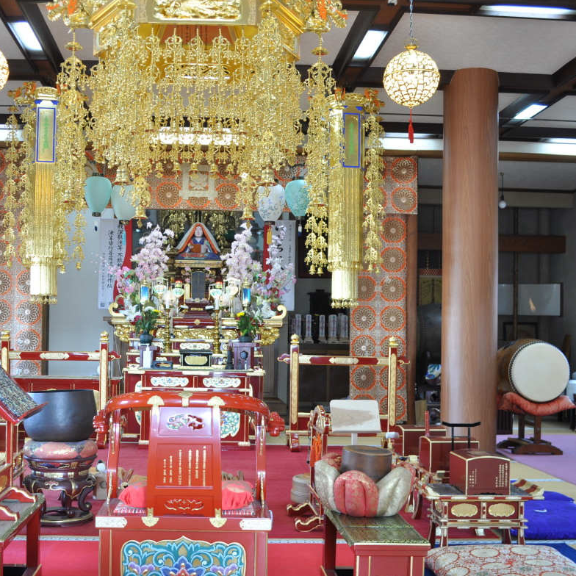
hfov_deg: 42.4
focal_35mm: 39
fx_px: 734
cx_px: 204
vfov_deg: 42.8
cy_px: 291
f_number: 5.6
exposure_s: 1/6
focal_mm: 20
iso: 200
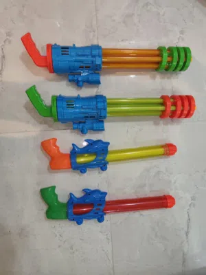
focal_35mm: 23
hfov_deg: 58.9
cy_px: 138
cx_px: 103
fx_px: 182
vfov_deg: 73.9
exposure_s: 1/50
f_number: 1.65
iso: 800
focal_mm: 6.19
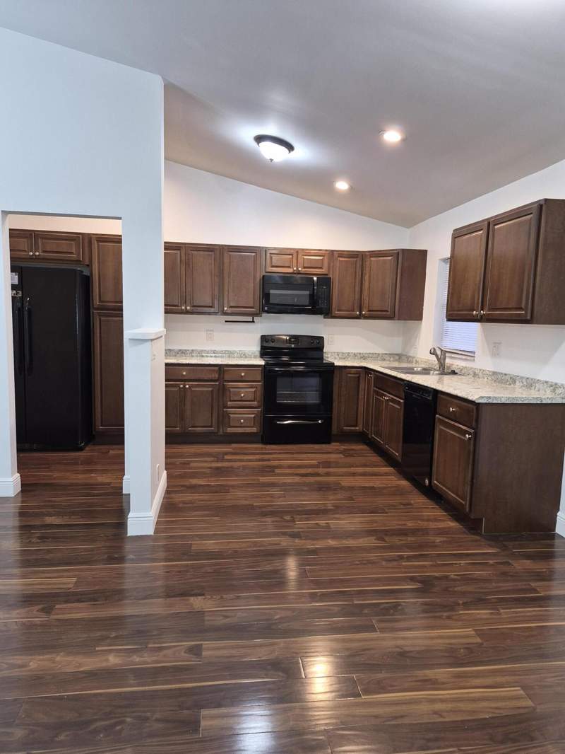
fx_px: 500
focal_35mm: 23
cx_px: 282
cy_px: 377
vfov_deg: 73.9
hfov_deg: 58.9
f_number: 1.8
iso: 125
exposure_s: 1/24
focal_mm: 5.4
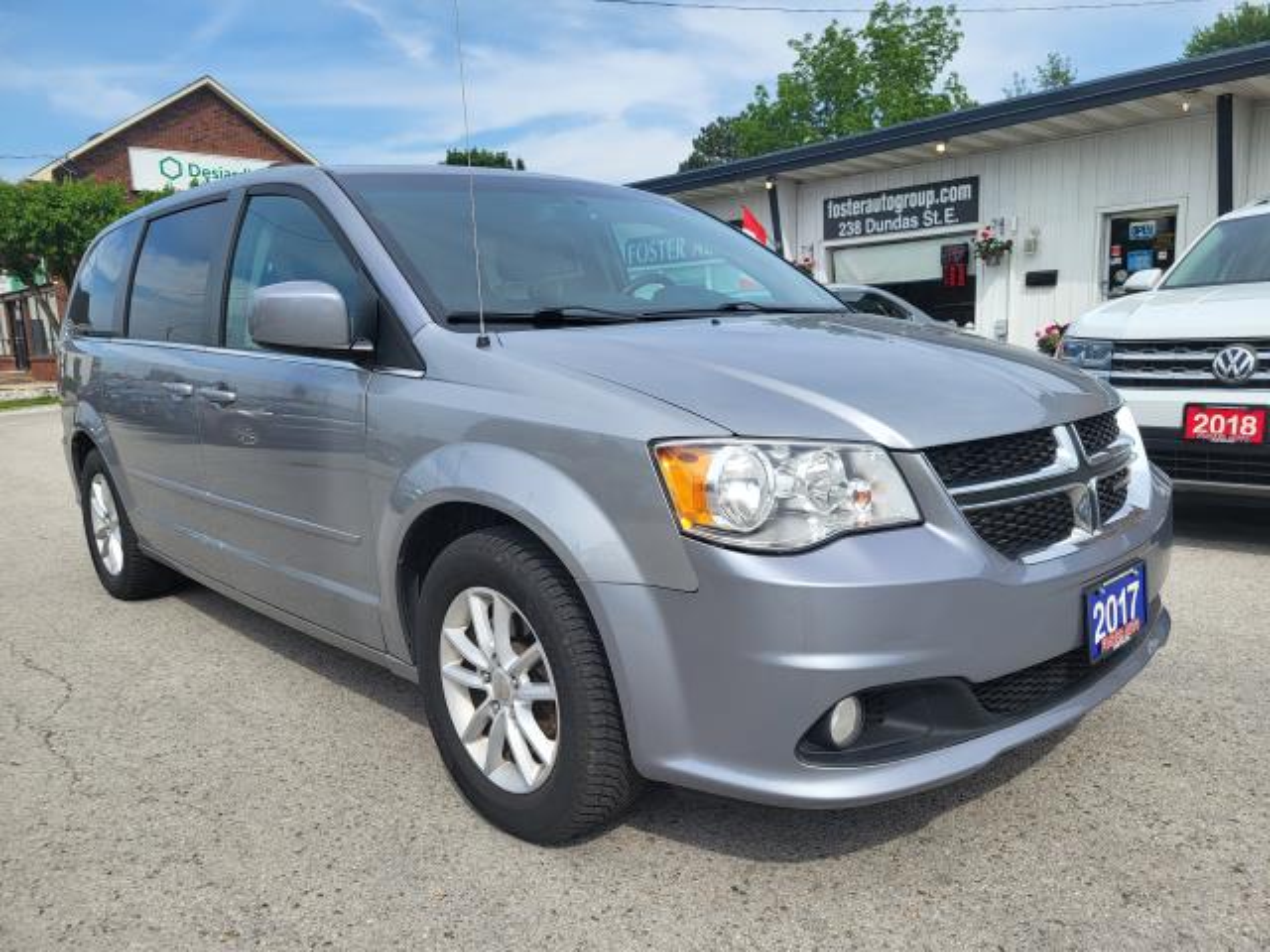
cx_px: 635
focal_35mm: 26
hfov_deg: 67.3
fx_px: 954
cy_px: 476
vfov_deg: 53.1
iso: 40
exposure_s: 1/2163
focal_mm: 5.4
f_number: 1.8
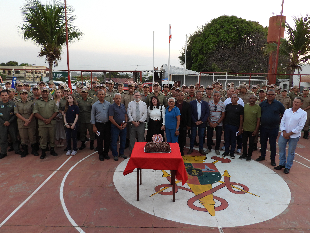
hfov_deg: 71.6
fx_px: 215
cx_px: 155
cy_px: 116
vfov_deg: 56.8
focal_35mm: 24
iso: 140
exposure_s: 1/30
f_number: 2.8
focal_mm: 4.3
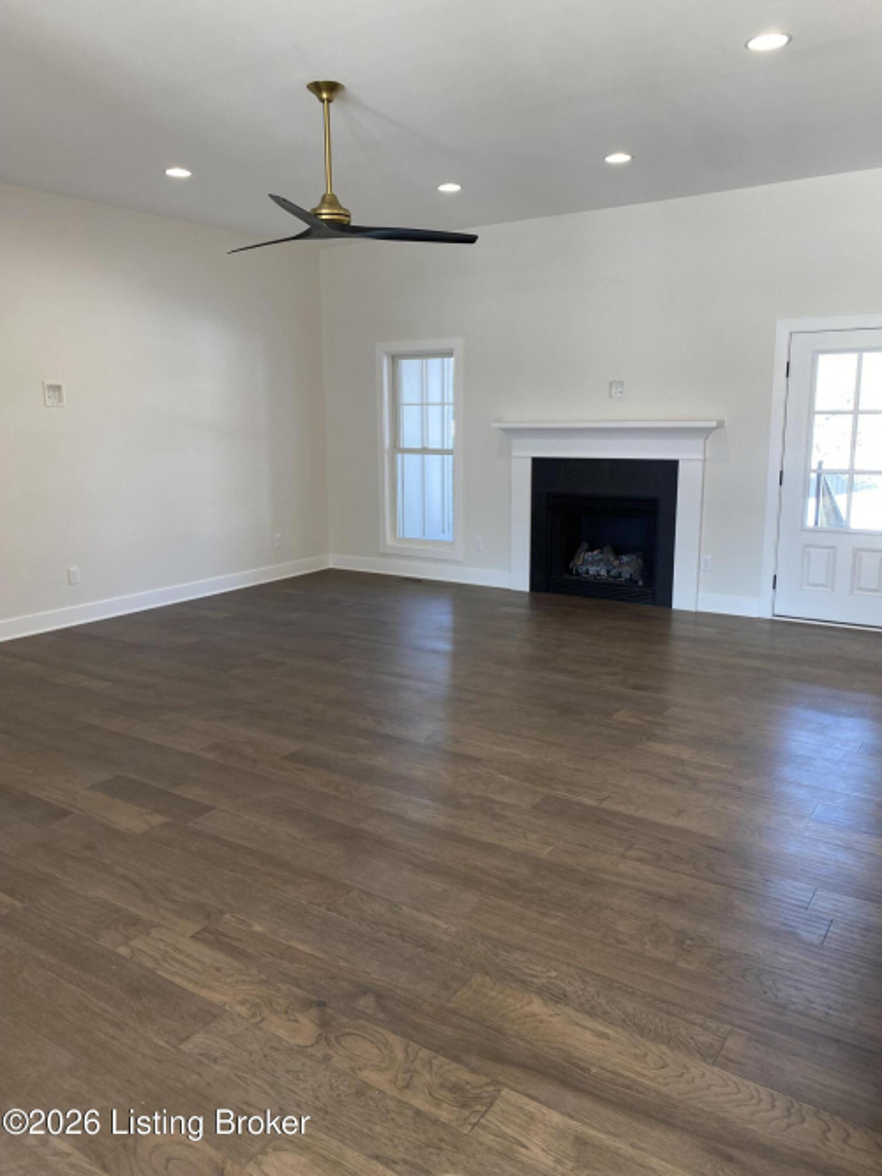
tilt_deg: -12.2
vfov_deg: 67.3
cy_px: 588
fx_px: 884
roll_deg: -0.1
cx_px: 441
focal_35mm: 26
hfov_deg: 53.0
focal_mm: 4.25
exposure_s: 1/120
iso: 80
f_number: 1.8
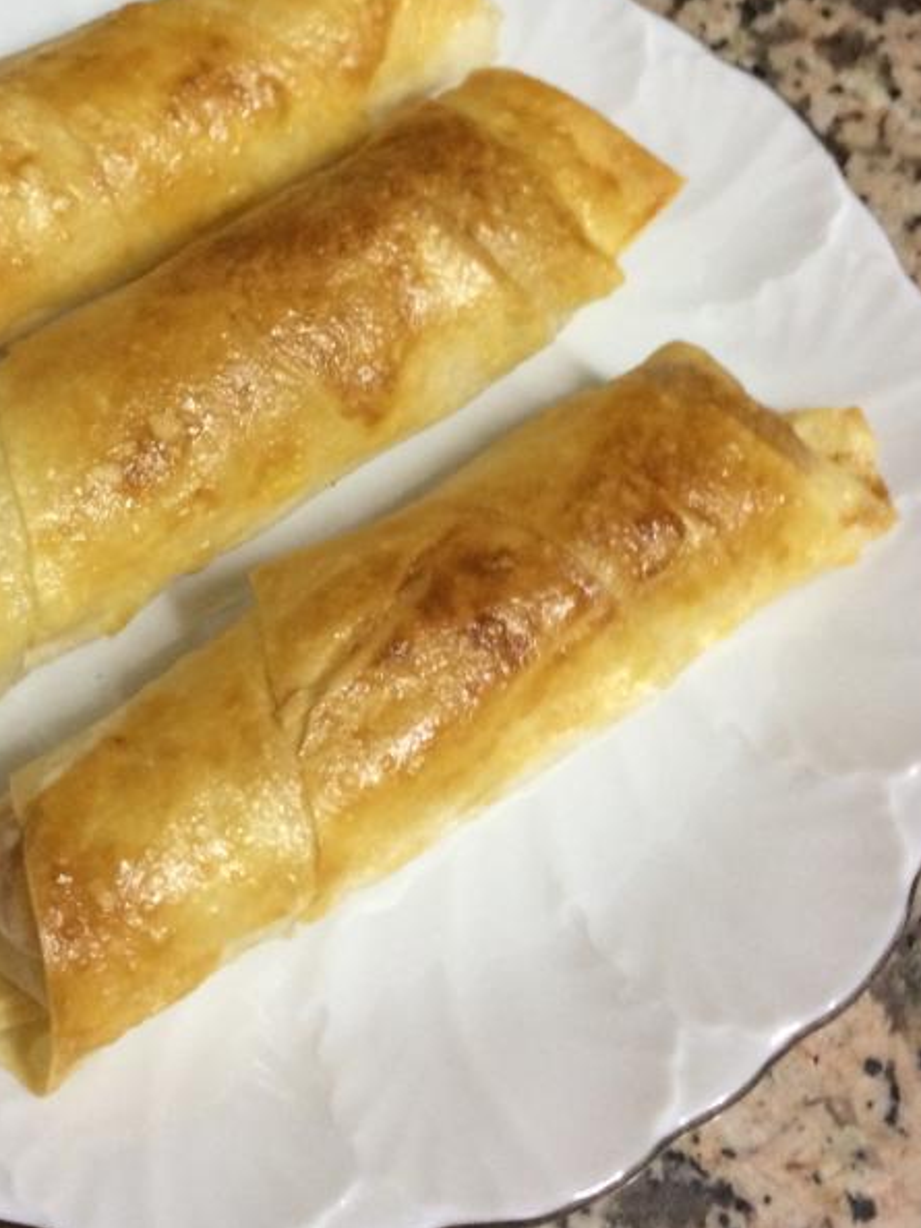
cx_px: 244
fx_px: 1596
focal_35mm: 45
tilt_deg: -63.1
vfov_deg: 41.6
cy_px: 433
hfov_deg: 31.7
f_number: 2.2
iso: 250
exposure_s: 1/20
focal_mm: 4.15
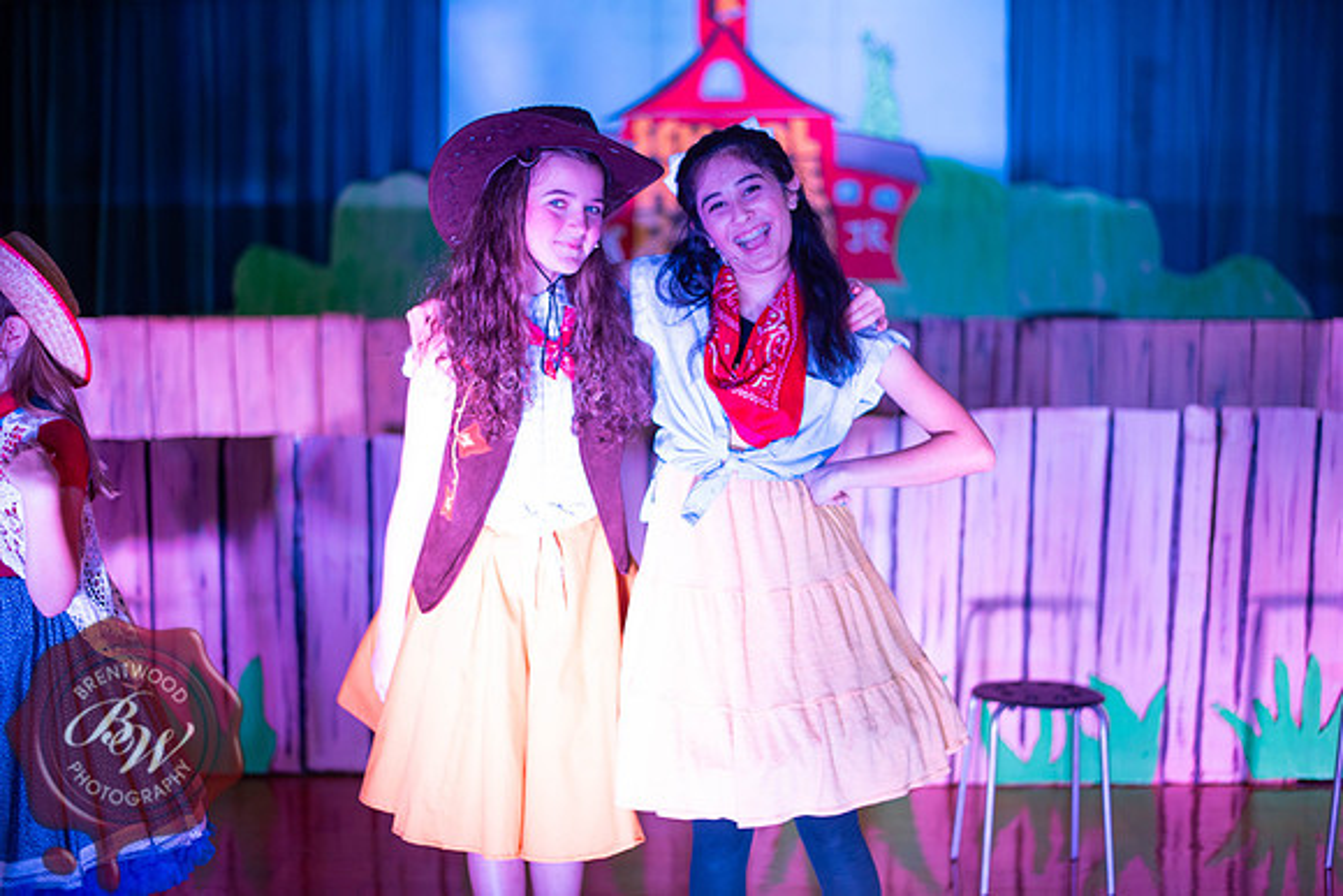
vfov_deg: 27.0
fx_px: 1866
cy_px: 448
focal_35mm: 50
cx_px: 672
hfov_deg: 39.6
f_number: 1.8
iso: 500
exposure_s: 1/100
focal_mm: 50
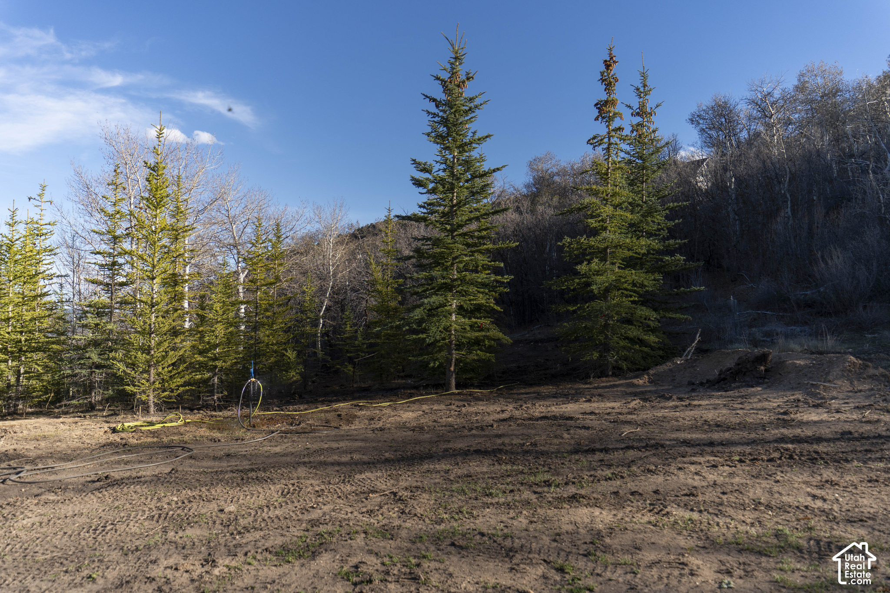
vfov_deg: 43.6
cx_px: 445
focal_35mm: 30
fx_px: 742
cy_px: 296
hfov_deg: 61.9
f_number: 2.8
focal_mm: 30
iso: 100
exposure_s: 1/2500
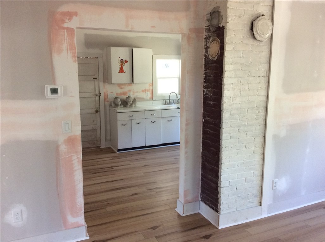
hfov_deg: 56.9
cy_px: 121
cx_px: 162
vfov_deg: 44.0
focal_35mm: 32
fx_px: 300
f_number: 2.4
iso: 100
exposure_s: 1/24
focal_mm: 3.3
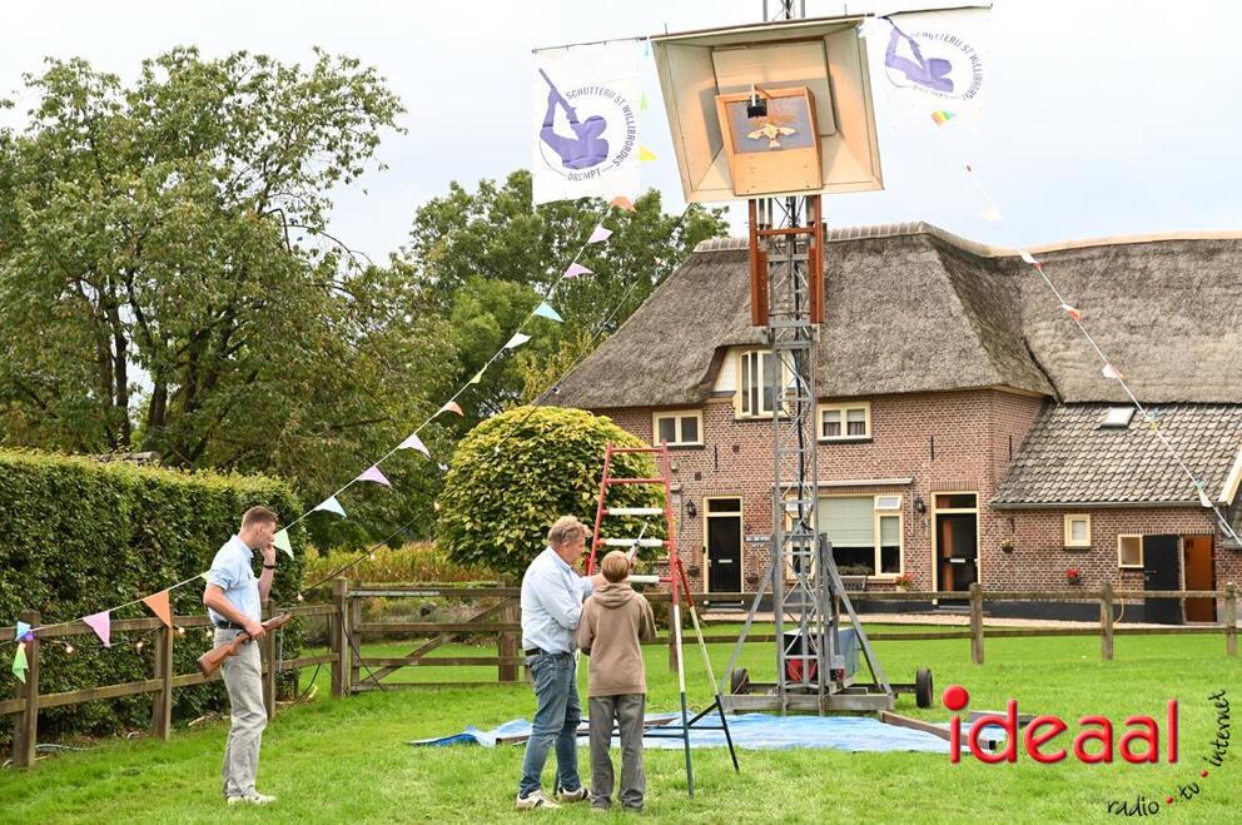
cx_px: 621
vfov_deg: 19.4
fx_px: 2412
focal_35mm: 70
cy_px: 412
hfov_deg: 28.9
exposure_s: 1/400
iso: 1250
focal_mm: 70
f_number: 5
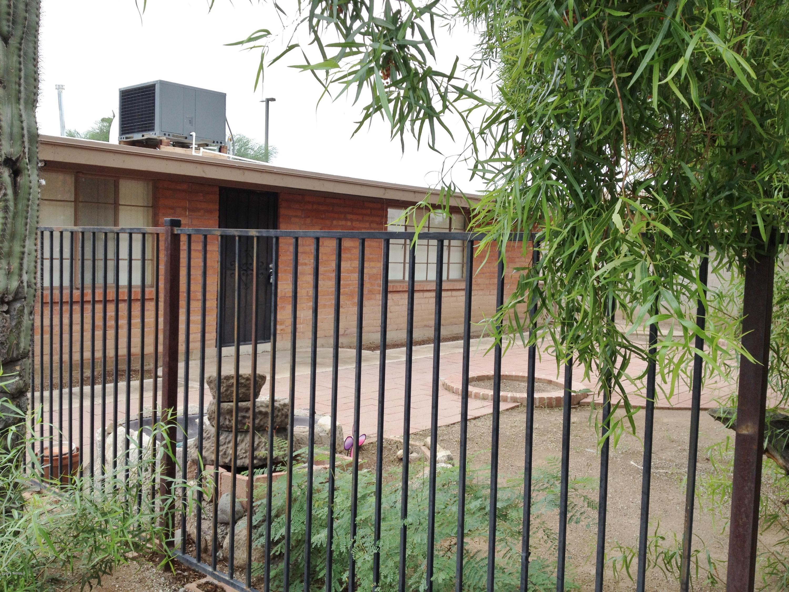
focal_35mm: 35
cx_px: 394
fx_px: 798
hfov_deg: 52.6
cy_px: 296
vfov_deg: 40.7
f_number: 2.4
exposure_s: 1/383
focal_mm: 4.28
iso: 50
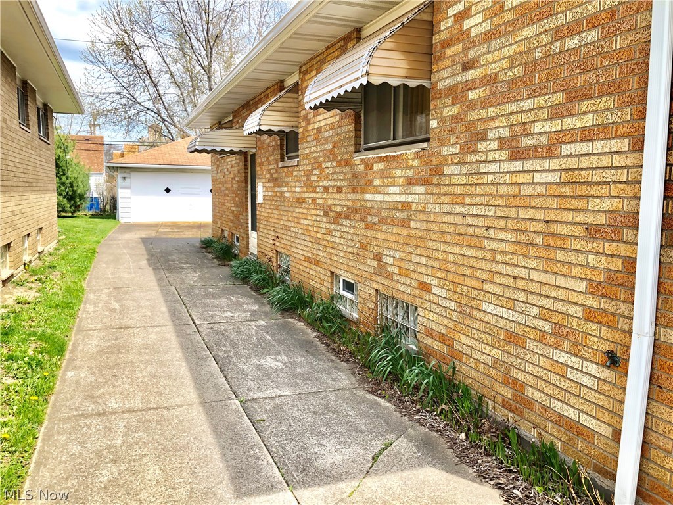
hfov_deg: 63.4
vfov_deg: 49.7
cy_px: 252
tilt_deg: -6.6
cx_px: 336
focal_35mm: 28
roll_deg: -0.6
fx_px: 544
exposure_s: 1/277
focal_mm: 3.99
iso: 20
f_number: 1.8
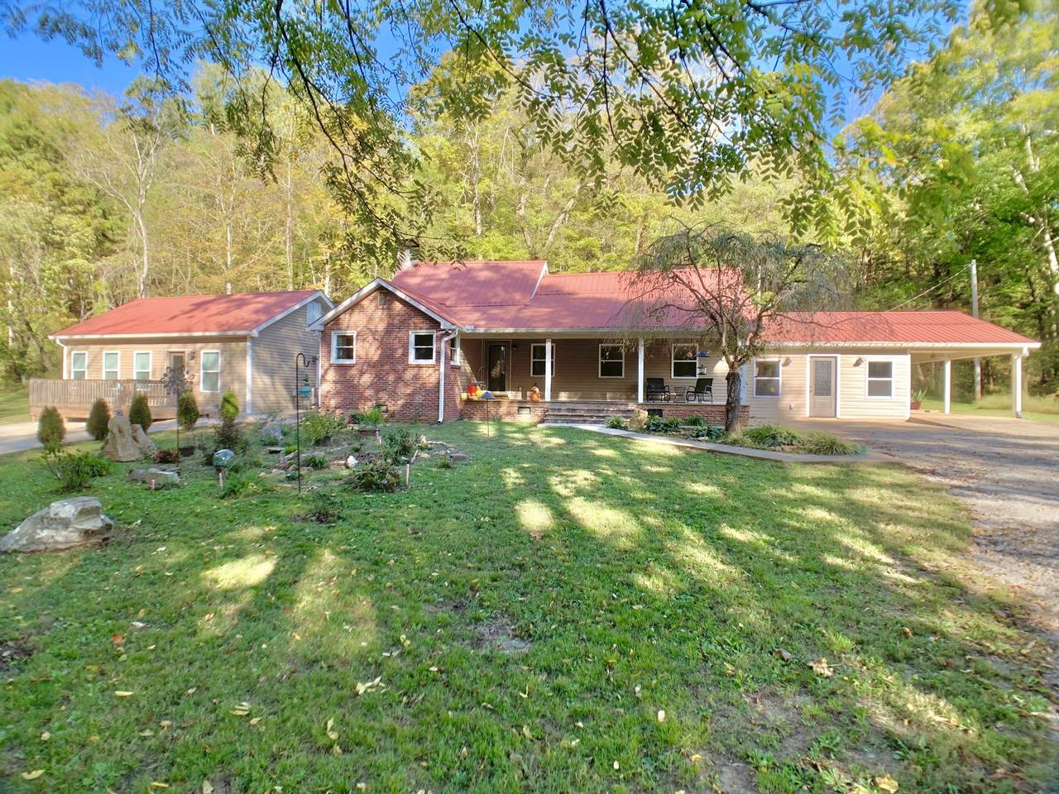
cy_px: 397
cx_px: 530
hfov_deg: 67.3
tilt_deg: +1.4
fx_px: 795
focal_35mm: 26
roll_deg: -1.2
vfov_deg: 53.1
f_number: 1.8
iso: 25
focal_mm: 4.25
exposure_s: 1/291
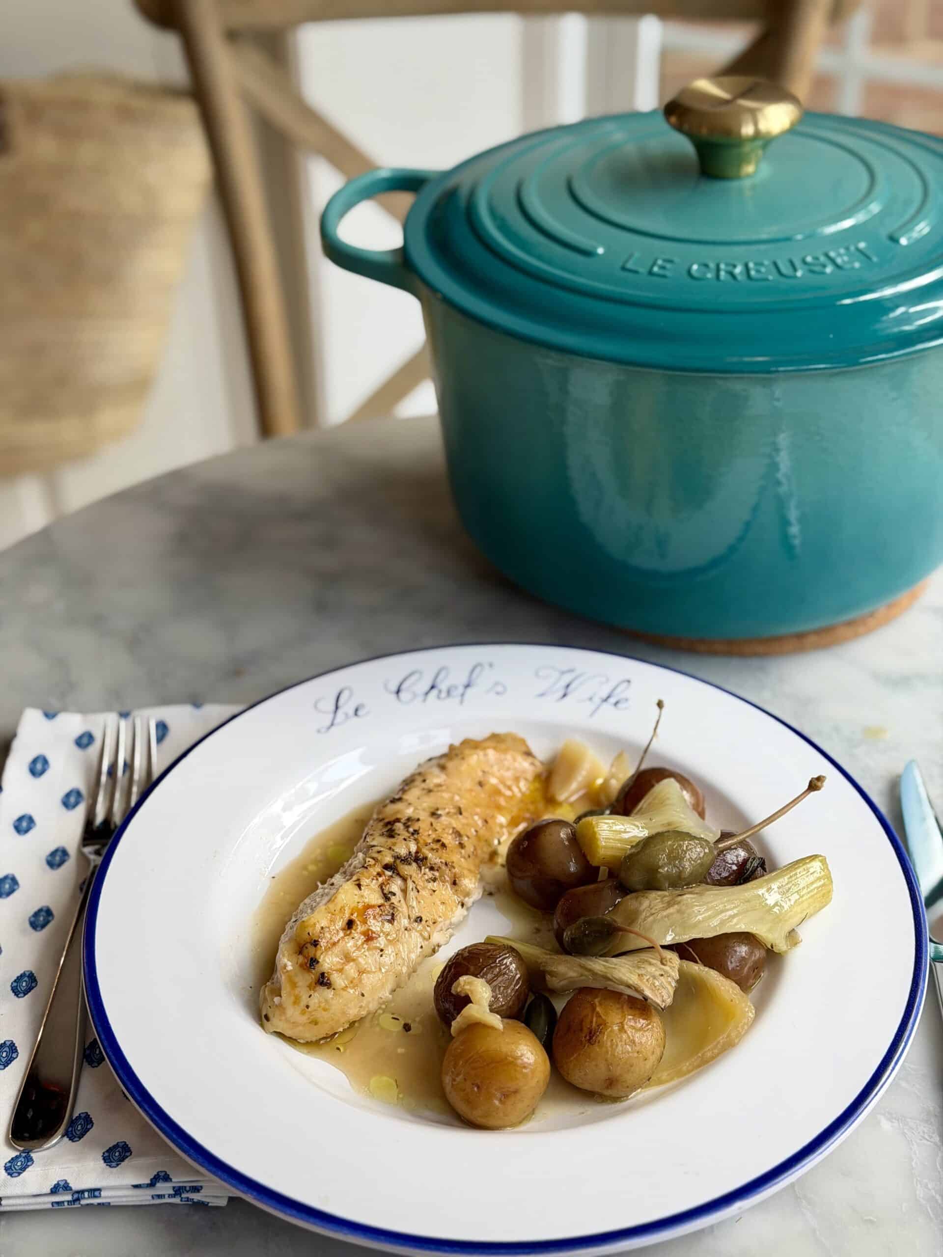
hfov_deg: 30.3
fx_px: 1743
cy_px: 628
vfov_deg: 39.7
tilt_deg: -35.9
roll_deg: +2.1
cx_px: 472
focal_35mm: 48
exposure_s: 1/79
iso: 100
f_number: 1.78
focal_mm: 6.76
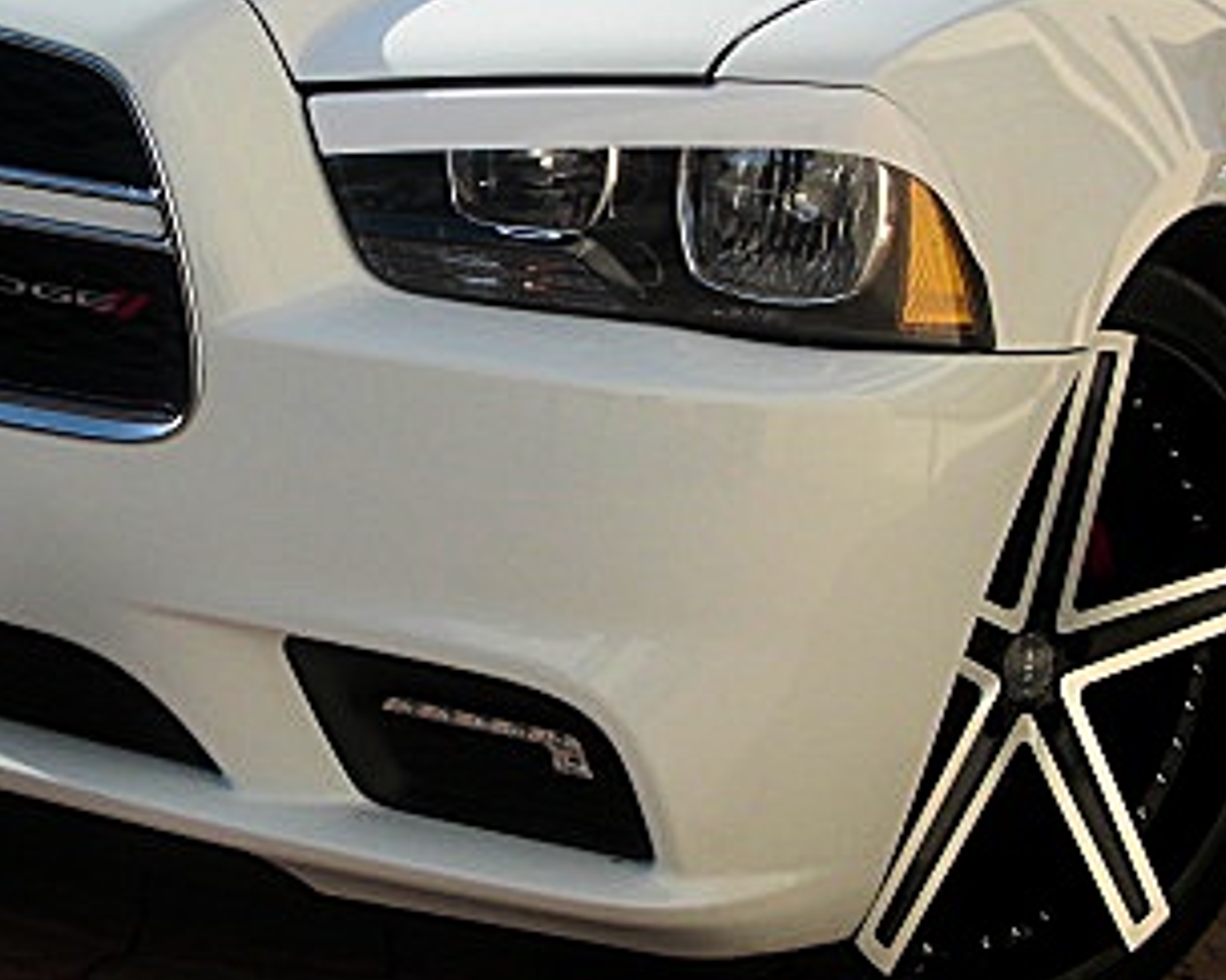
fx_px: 2684
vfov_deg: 20.7
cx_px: 379
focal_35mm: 74
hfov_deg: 25.5
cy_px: 468
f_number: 2.8
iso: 50
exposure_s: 1/800
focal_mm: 6.3
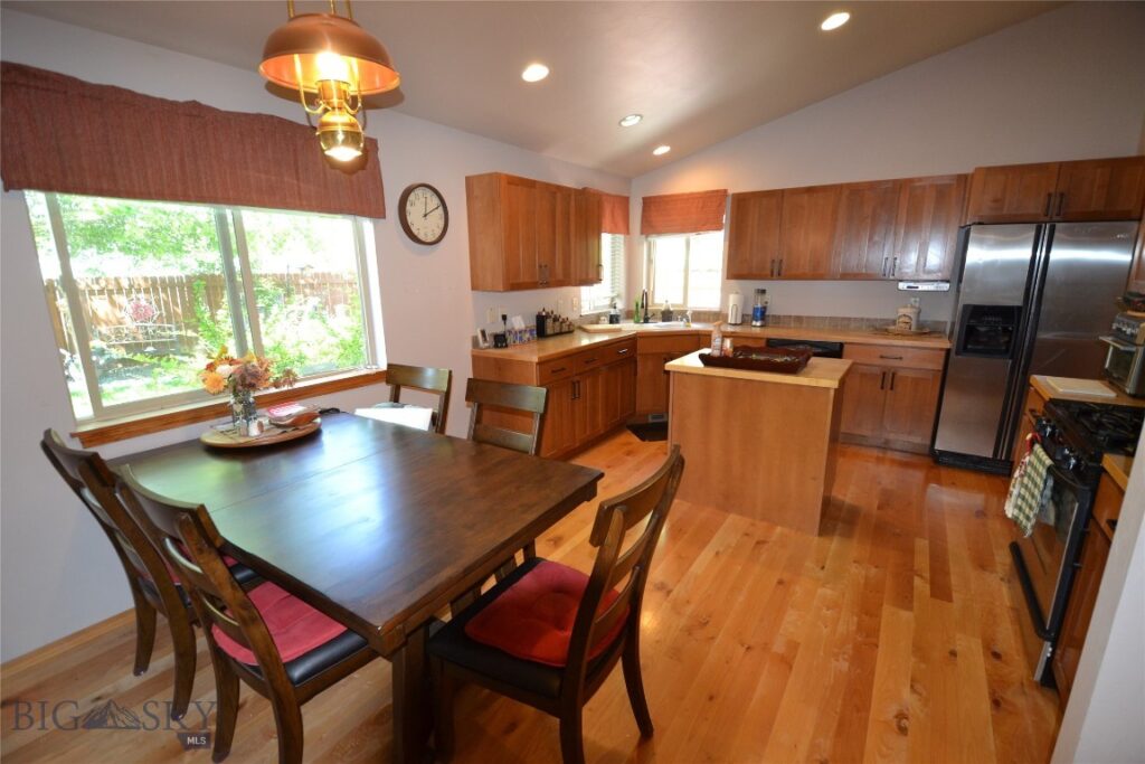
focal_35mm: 15
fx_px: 477
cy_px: 382
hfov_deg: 100.4
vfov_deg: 77.3
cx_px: 572
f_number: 3.5
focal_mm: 10
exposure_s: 1/60
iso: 720
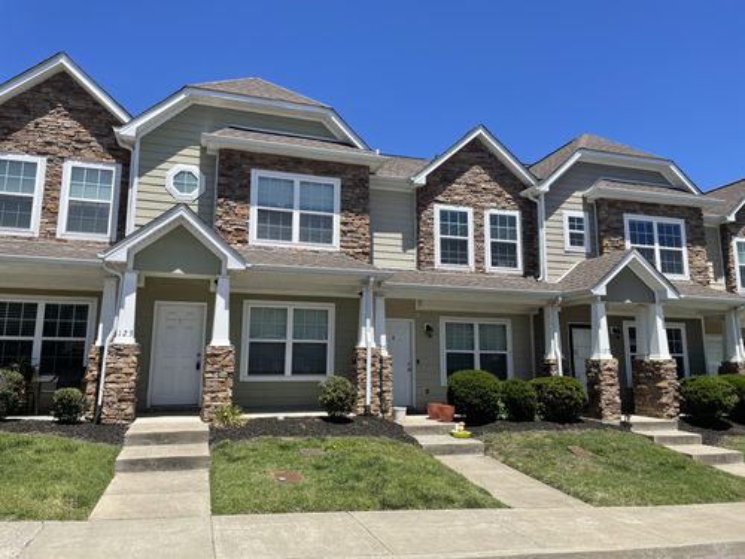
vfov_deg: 53.1
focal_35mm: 26
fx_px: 560
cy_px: 280
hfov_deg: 67.3
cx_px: 372
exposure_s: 1/3300
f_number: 1.6
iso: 32
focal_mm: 4.2
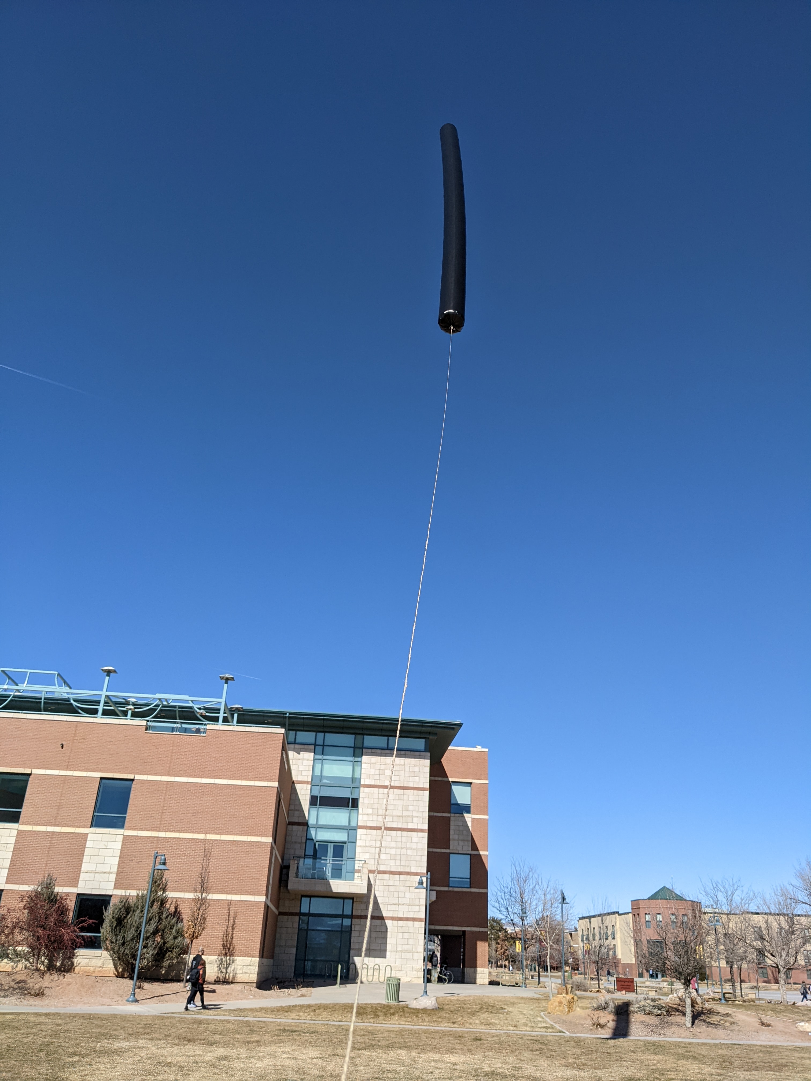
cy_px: 540
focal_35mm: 27
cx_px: 406
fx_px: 843
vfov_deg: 65.3
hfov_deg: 51.4
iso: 62
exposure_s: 1/4695
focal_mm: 4.38
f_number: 1.73
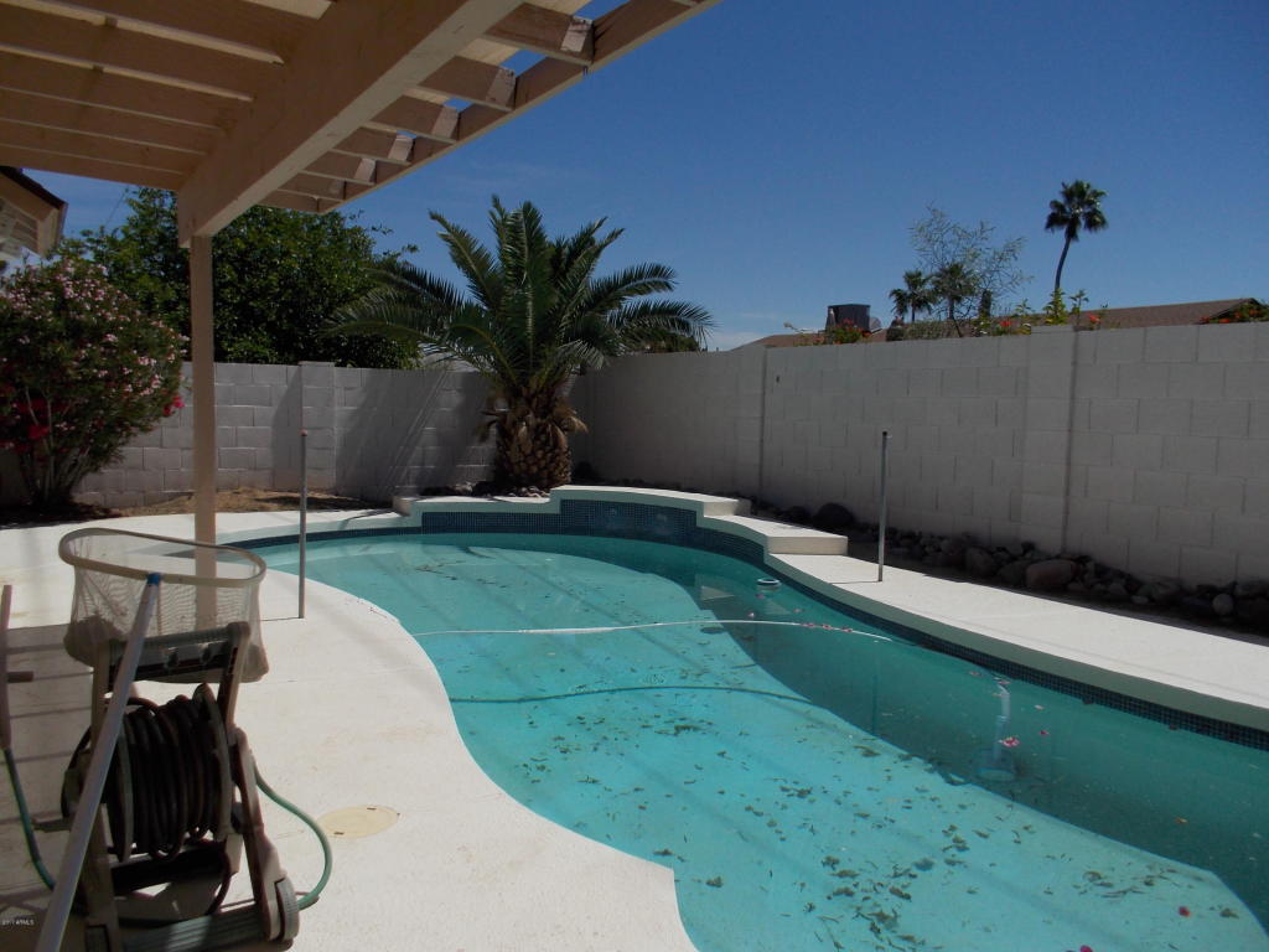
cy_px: 476
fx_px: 1063
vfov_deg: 48.2
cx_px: 634
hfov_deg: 61.7
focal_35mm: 29
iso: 80
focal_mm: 4.1
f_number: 9.3
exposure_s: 1/320
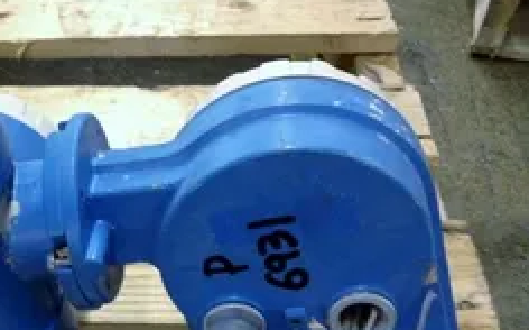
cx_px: 90
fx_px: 907
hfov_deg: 31.5
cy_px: 296
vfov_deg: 20.2
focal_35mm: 63
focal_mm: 4.28
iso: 200
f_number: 2.4
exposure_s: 1/20
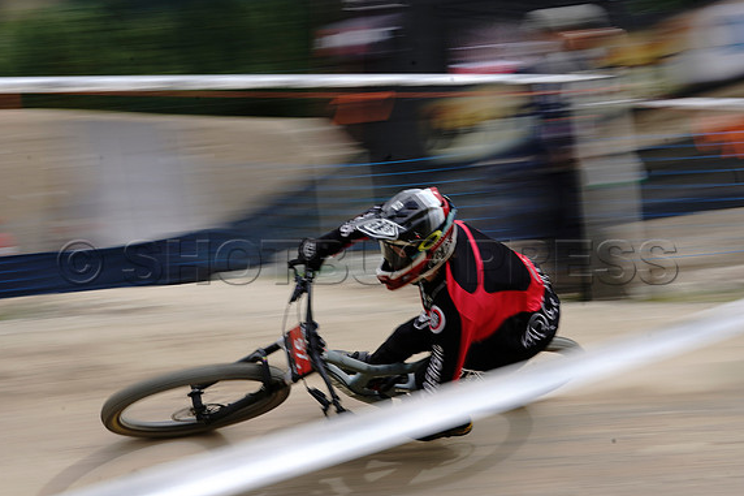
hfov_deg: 28.5
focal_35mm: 71
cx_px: 373
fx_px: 1467
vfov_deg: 19.2
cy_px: 249
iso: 125
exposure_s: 1/60
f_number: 16
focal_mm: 70
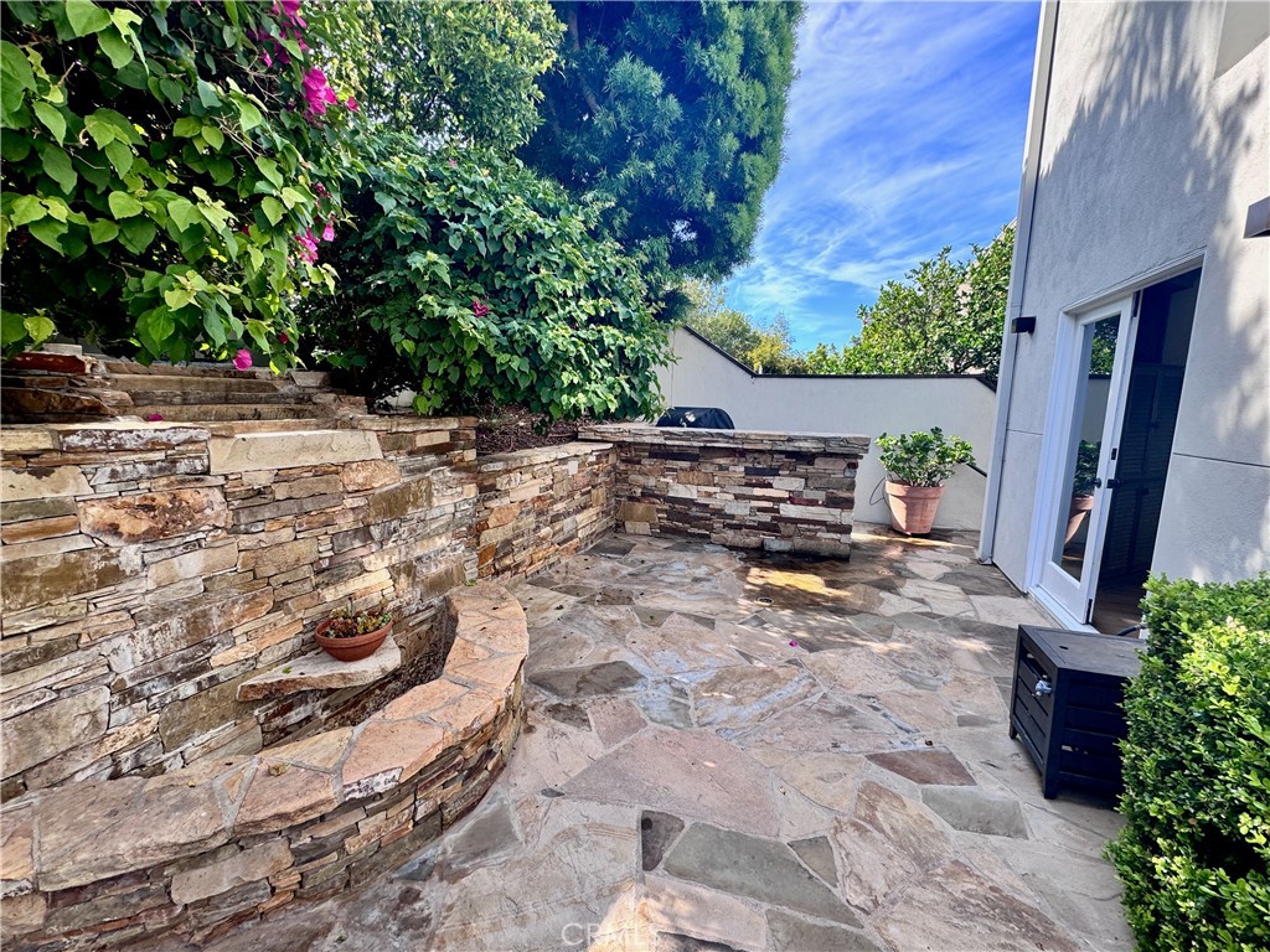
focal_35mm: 14
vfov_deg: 85.7
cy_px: 476
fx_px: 514
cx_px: 635
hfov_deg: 102.1
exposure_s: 1/180
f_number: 2.2
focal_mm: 2.22
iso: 40
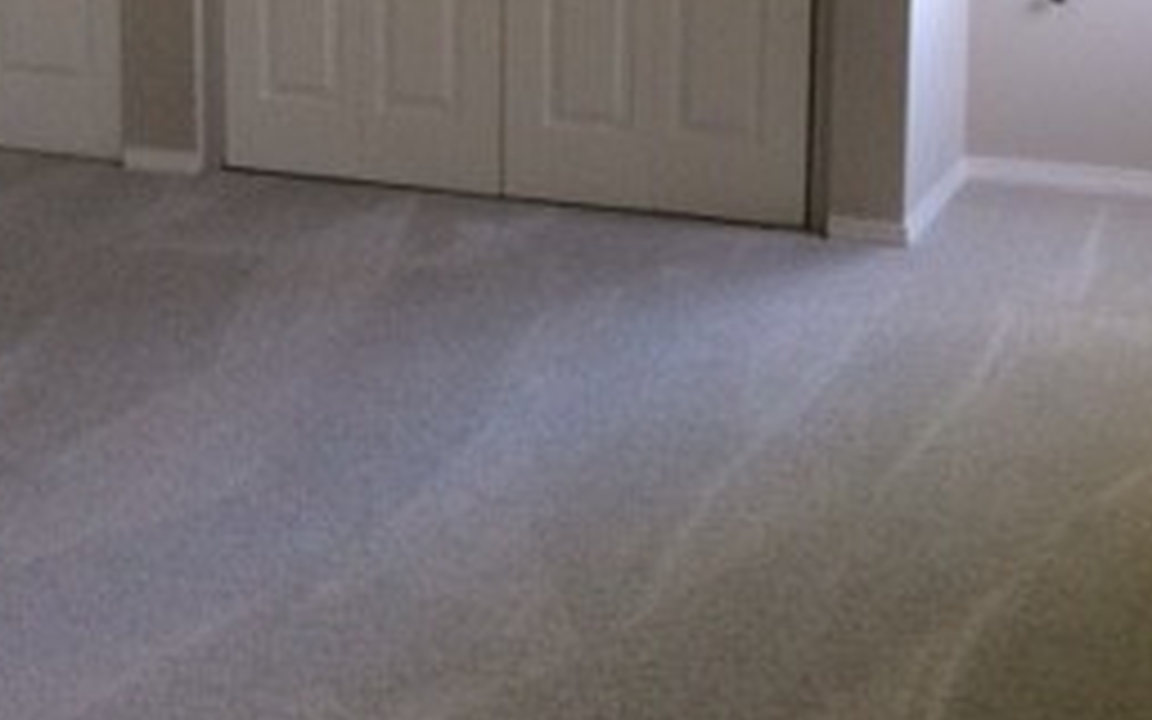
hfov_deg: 26.8
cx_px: 508
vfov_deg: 16.7
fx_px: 2417
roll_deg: +1.0
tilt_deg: -12.2
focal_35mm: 77
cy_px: 54
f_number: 2.2
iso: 64
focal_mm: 4.15
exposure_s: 1/30
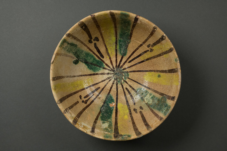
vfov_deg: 27.0
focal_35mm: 50
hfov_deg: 39.6
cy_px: 76
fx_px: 315
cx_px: 114
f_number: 10
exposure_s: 1/40
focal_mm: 50
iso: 500
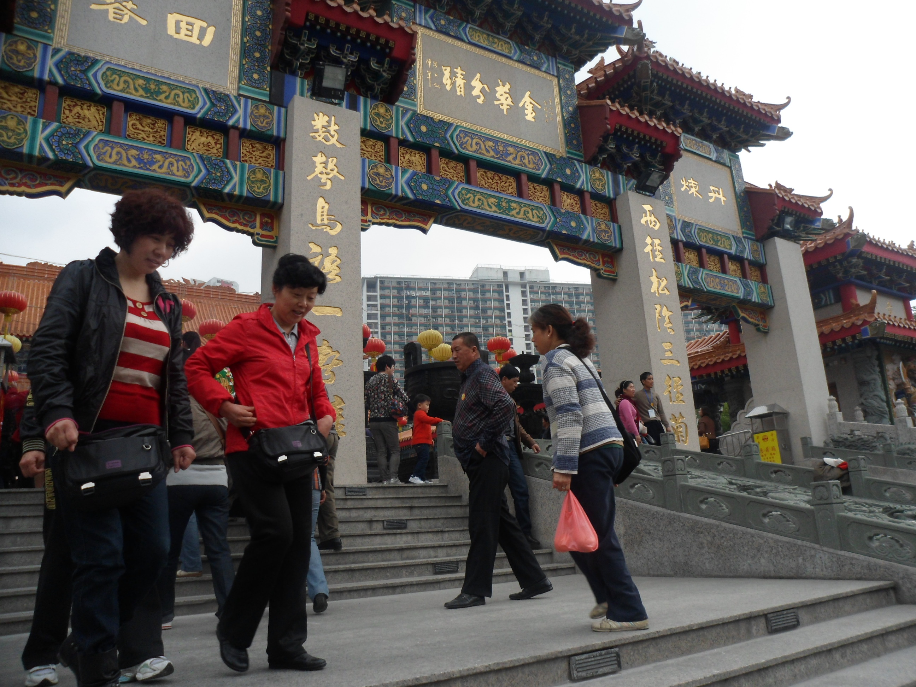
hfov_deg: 67.3
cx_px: 458
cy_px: 344
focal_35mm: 26
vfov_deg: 53.1
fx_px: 688
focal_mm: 4.9
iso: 80
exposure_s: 1/250
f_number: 3.3
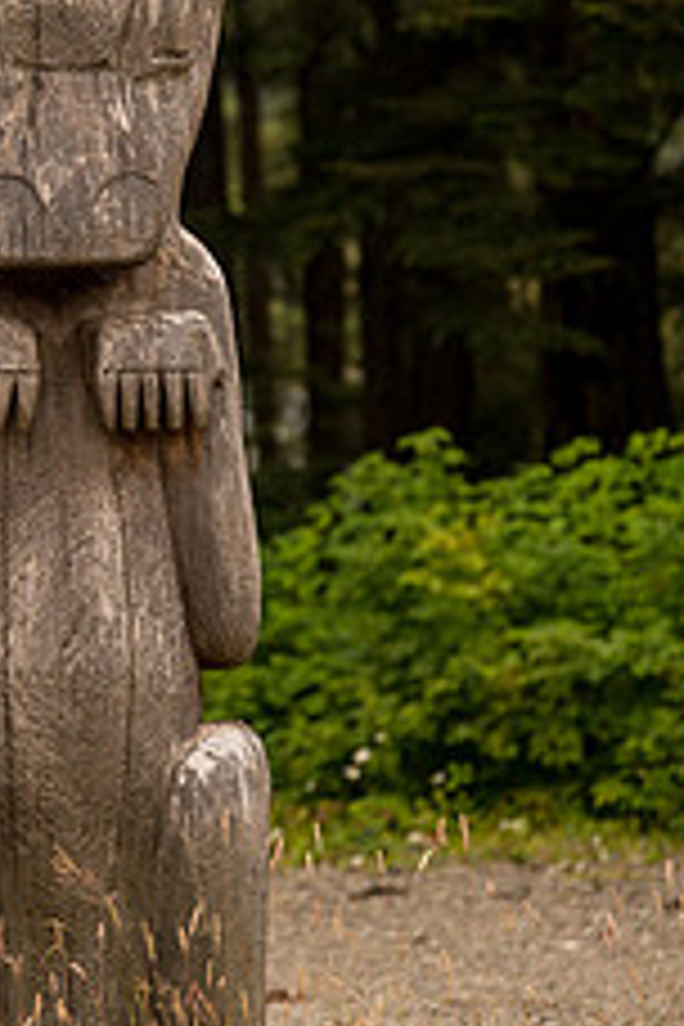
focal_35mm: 326
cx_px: 58
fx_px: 9290
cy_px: 396
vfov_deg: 6.3
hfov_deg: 4.2
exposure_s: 1/1500
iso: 200
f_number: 4.8
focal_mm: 165
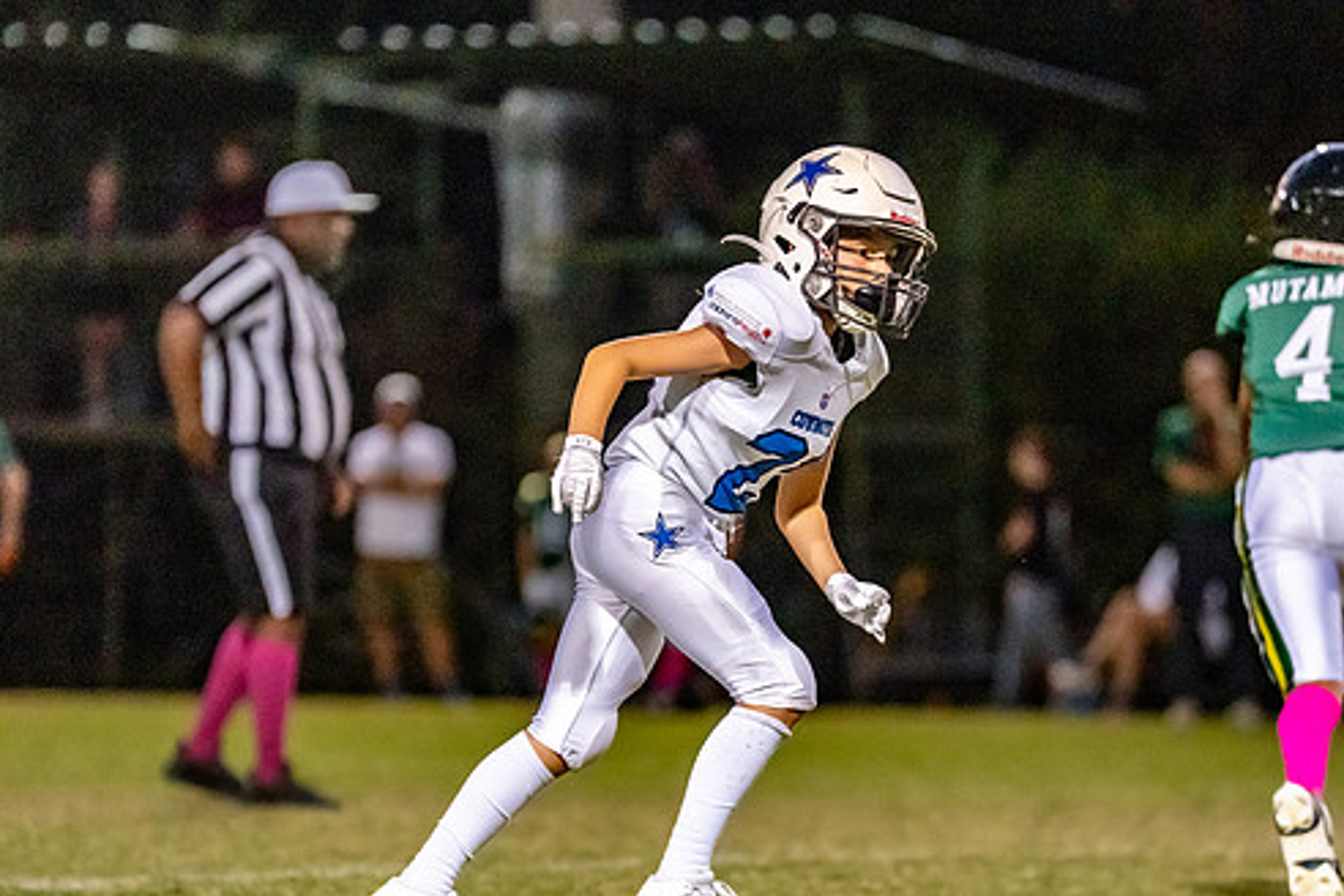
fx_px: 11423
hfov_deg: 6.7
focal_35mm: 306
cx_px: 741
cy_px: 571
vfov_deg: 4.5
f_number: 2.8
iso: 6400
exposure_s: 1/1000
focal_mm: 200
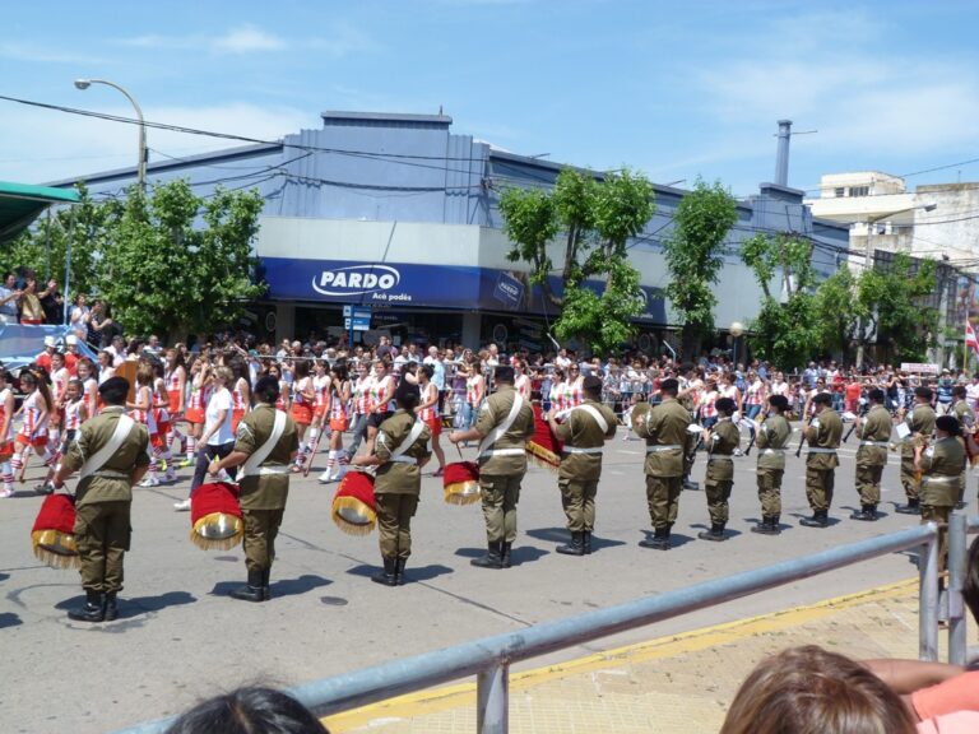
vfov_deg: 36.8
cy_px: 367
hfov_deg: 47.9
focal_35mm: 39
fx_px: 1103
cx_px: 490
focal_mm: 7.1
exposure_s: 1/640
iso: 80
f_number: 3.1
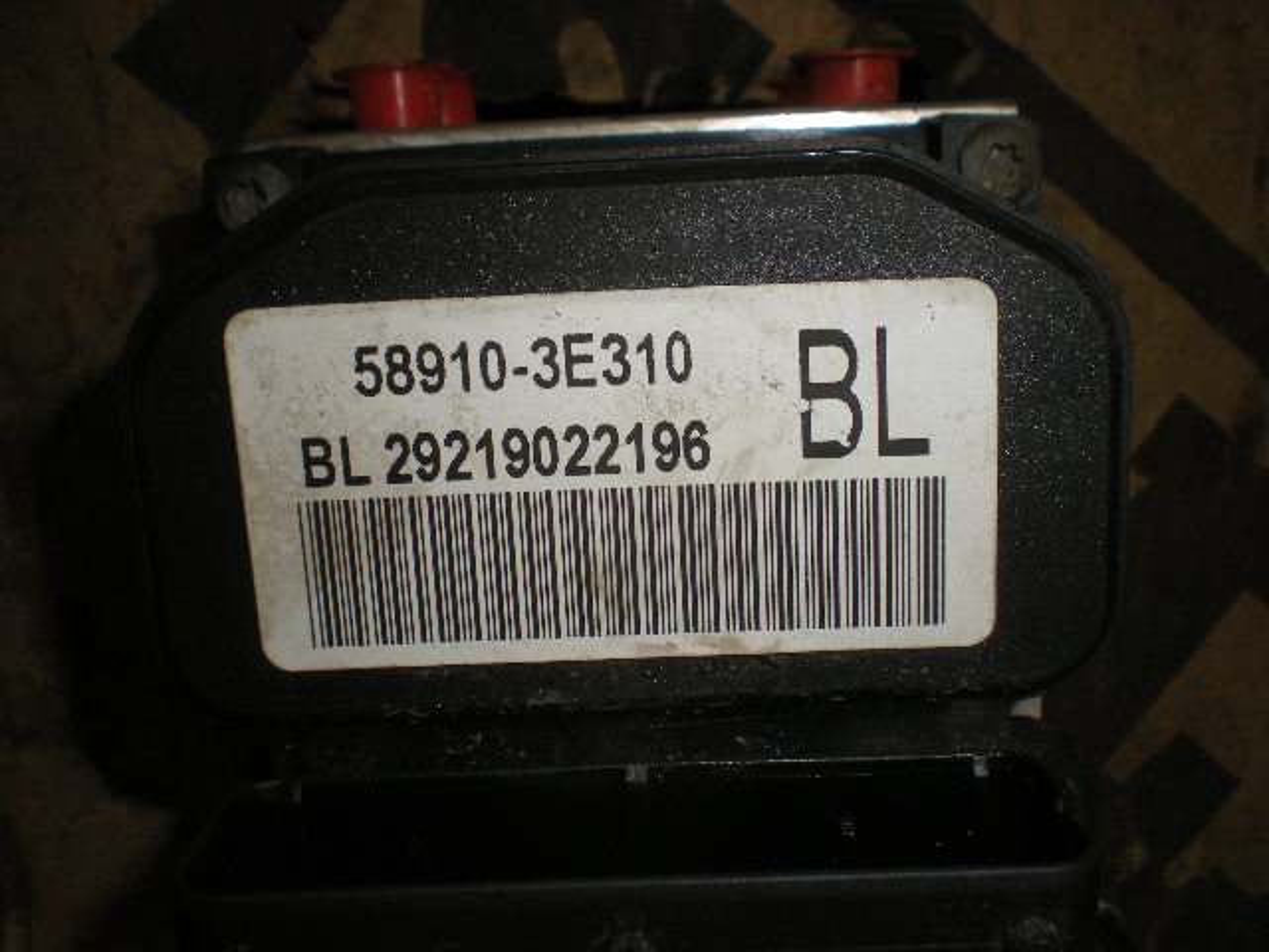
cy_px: 476
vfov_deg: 37.7
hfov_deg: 49.0
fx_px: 1393
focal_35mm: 38
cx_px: 634
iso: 64
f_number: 4.6
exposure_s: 1/60
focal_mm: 6.3
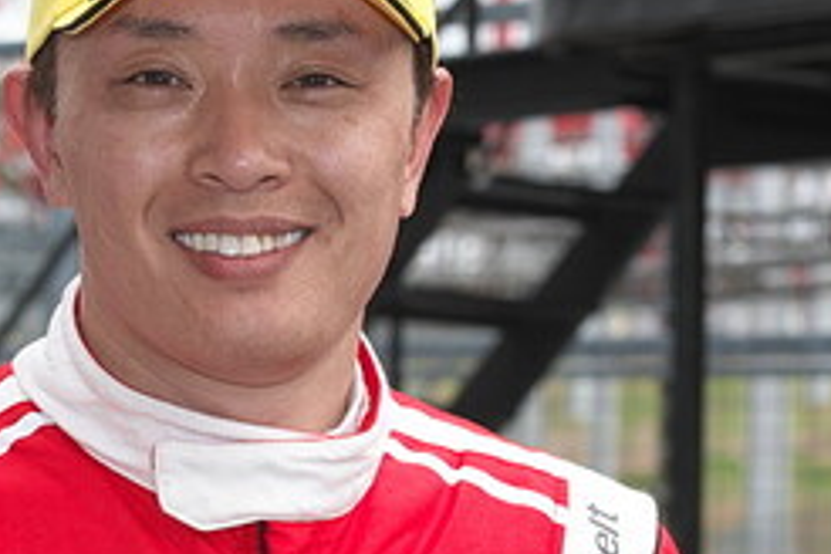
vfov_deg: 5.6
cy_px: 291
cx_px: 230
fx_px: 5703
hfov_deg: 8.3
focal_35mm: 247
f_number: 10
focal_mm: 75
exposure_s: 1/200
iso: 100
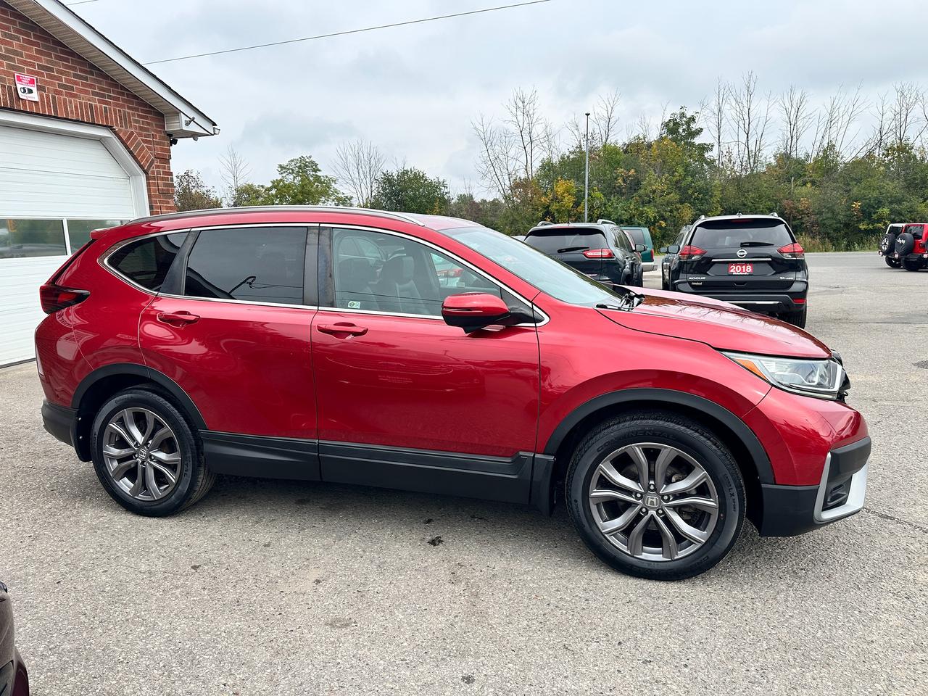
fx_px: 643
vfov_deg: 56.8
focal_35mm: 24
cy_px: 348
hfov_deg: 71.6
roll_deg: +2.4
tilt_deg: -9.5
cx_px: 464
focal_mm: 6.86
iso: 80
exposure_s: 1/1845
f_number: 1.78
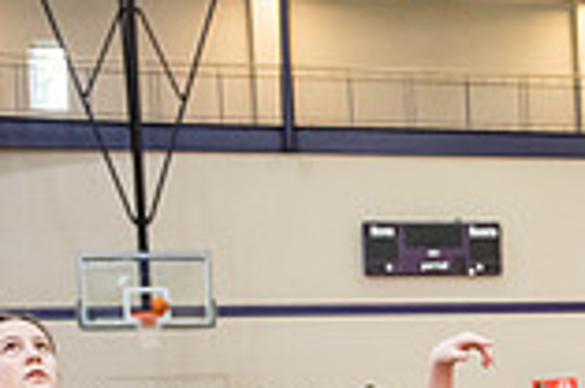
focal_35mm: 100
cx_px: 715
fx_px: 1622
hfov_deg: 19.2
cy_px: 532
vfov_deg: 13.1
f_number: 3.2
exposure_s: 1/200
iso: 2500
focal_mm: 27
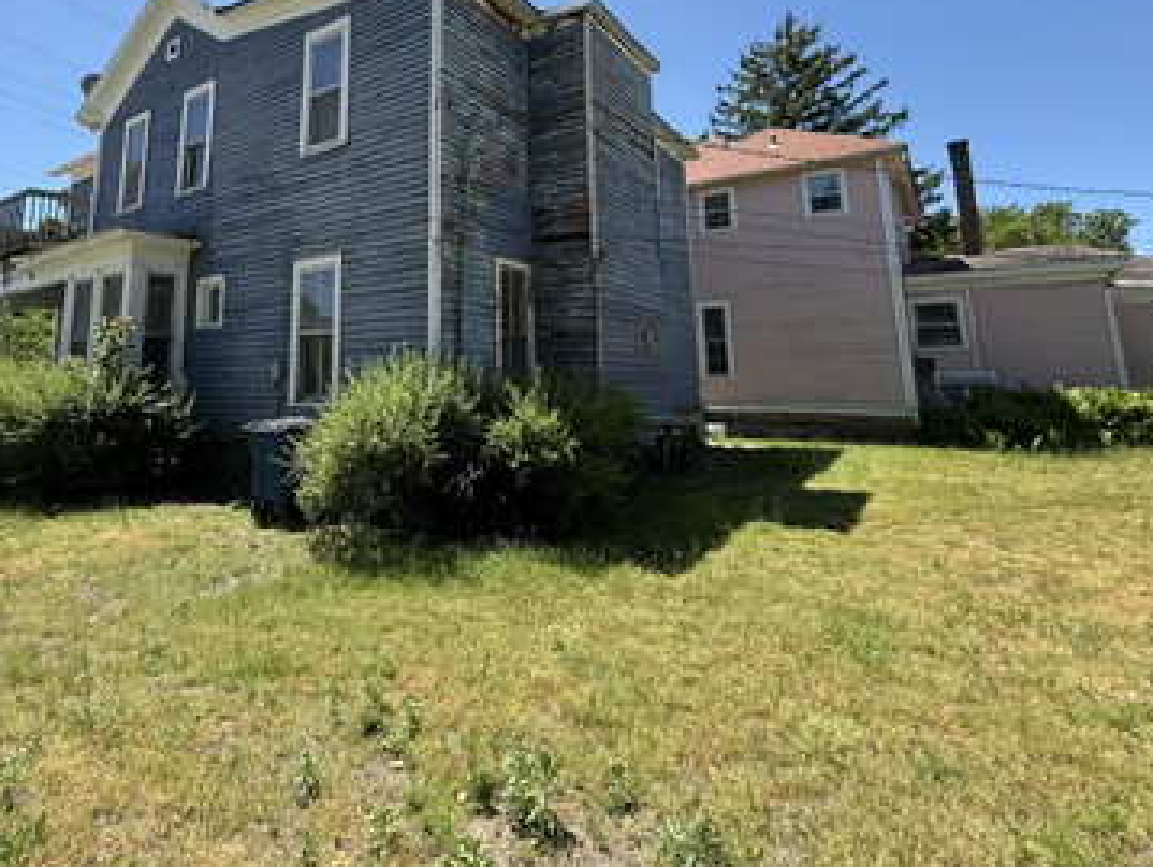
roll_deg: -0.4
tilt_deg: +10.5
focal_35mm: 20
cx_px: 454
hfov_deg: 80.6
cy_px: 264
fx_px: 667
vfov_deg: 63.7
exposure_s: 1/734
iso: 64
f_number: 2.2
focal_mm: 2.22
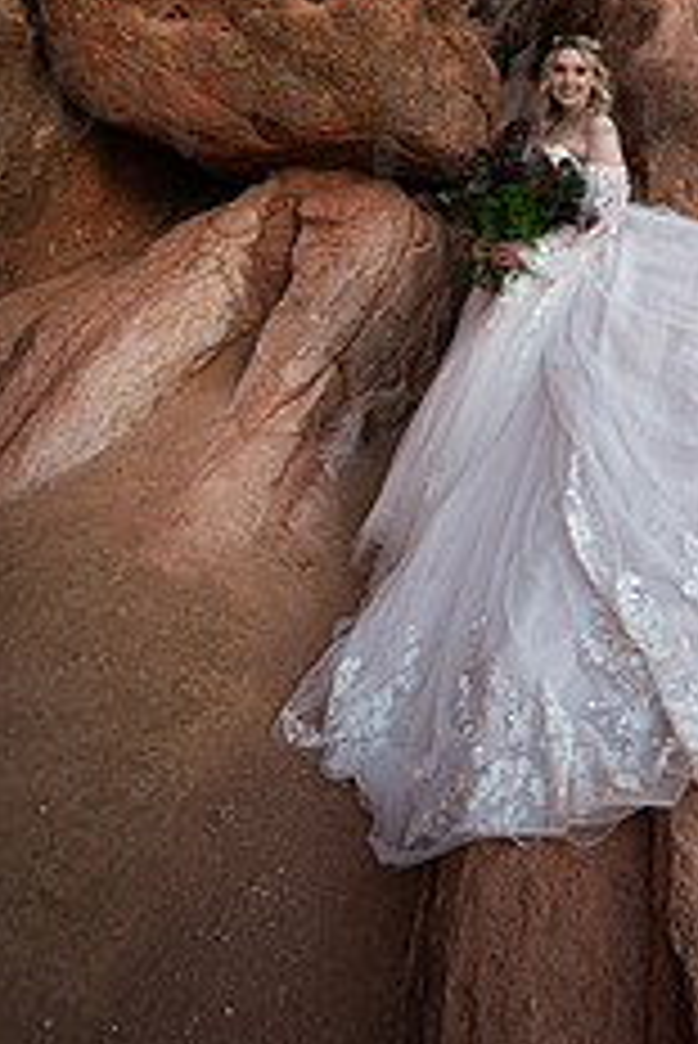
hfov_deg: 40.1
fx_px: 900
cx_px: 588
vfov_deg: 52.2
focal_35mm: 31
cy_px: 86
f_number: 4
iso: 160
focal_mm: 16
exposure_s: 1/125
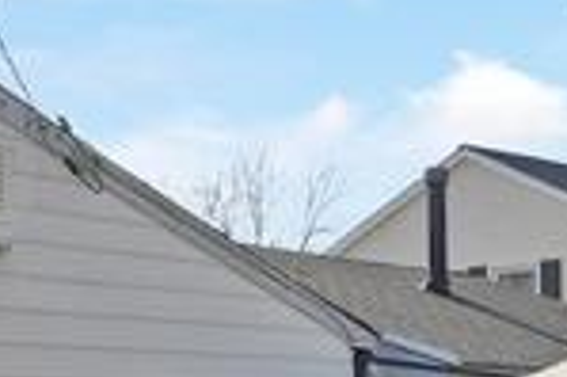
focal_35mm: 106
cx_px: 103
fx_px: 1674
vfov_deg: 12.7
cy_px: 345
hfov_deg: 19.0
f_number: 8
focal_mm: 15.5
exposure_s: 1/500
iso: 100
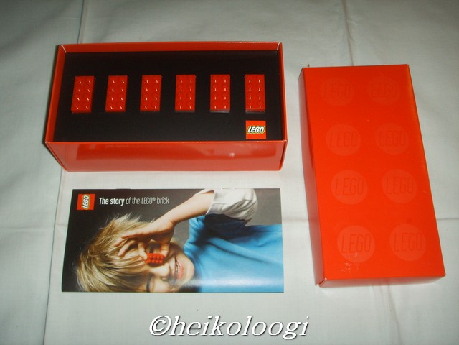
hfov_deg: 47.9
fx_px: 517
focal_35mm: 39
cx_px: 230
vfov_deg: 36.8
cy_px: 172
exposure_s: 1/45
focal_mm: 6.6
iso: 100
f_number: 3.5
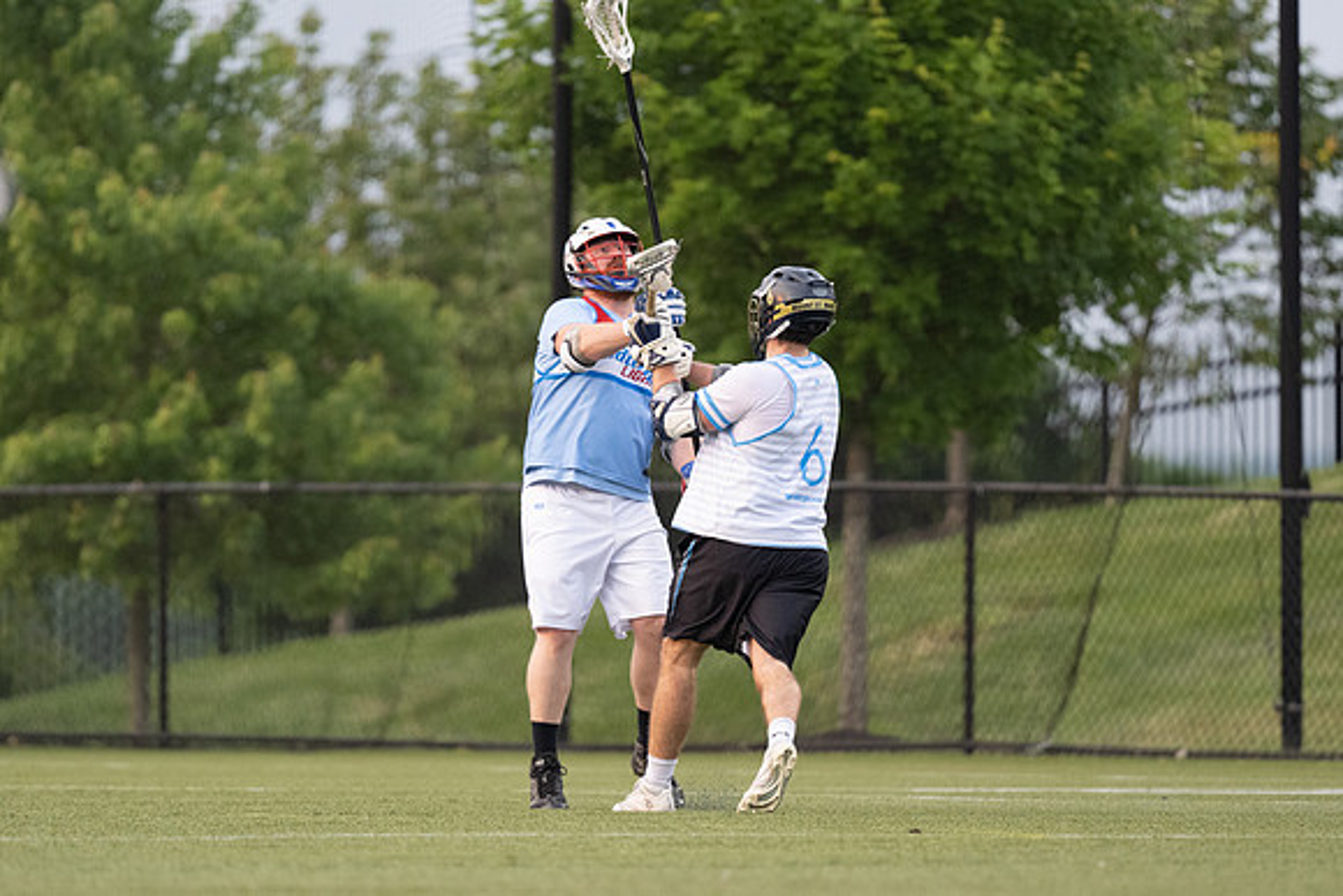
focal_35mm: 616
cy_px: 463
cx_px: 633
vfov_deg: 2.2
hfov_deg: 3.3
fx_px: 22984
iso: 3200
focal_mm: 500
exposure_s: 1/1000
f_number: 5.6
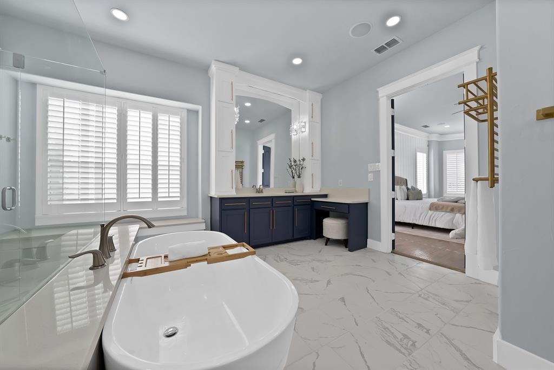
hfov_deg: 112.6
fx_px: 185
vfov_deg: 90.0
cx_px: 277
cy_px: 185
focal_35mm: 12
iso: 640
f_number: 9
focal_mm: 12
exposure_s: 1/25
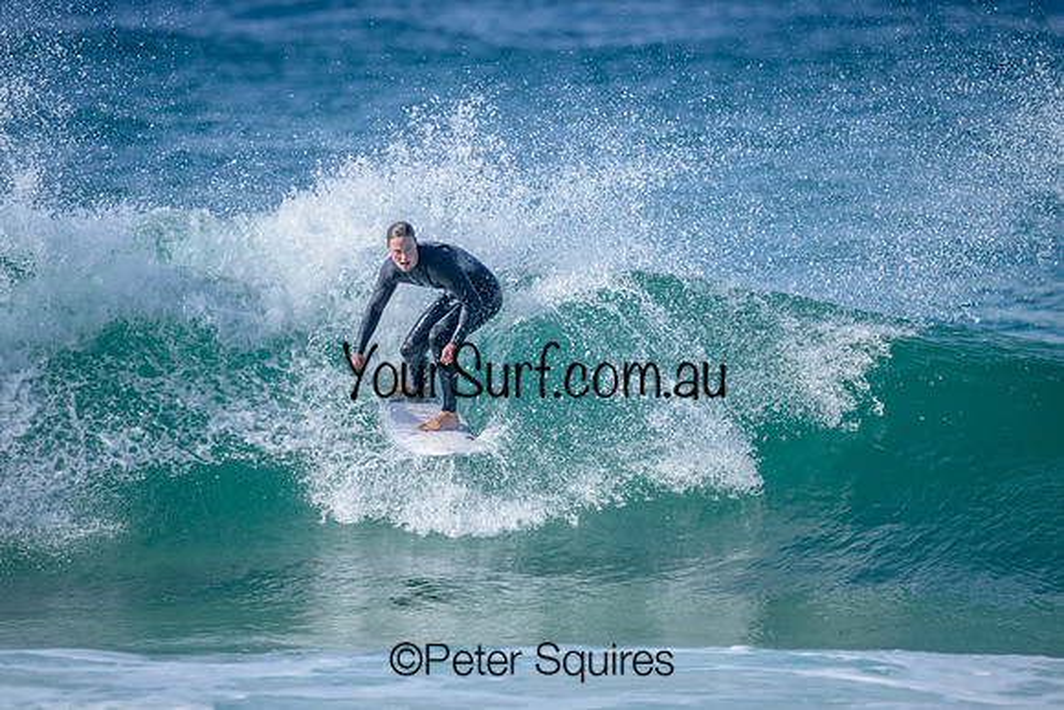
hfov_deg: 2.6
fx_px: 23649
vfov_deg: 1.7
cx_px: 532
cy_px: 355
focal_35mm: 800
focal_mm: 800
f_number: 6.3
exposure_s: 1/2500
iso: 450
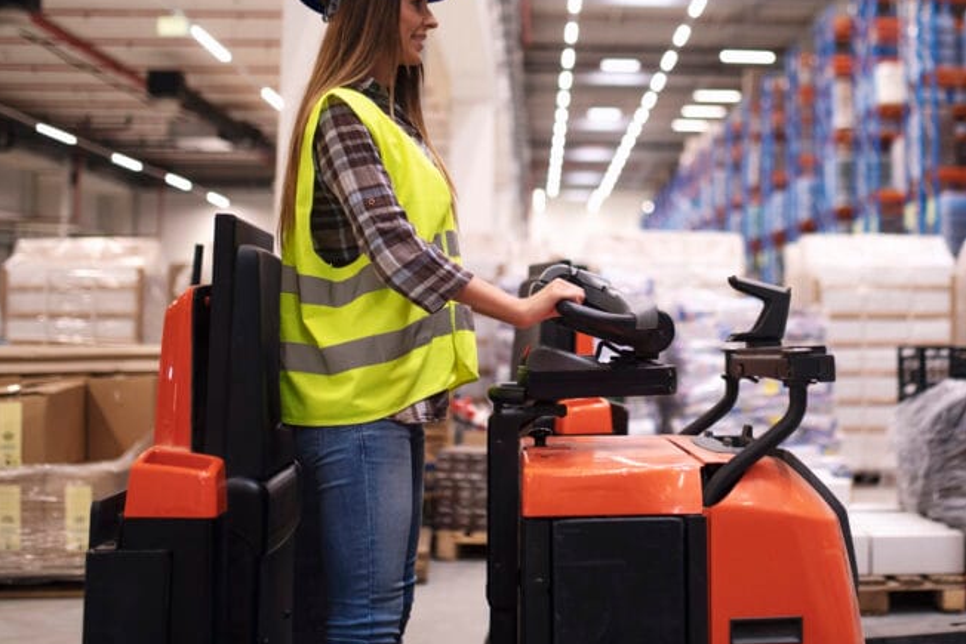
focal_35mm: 55
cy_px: 178
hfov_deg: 35.7
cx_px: 683
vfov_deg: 24.4
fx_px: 1476
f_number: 1.4
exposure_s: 1/200
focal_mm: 35
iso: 500
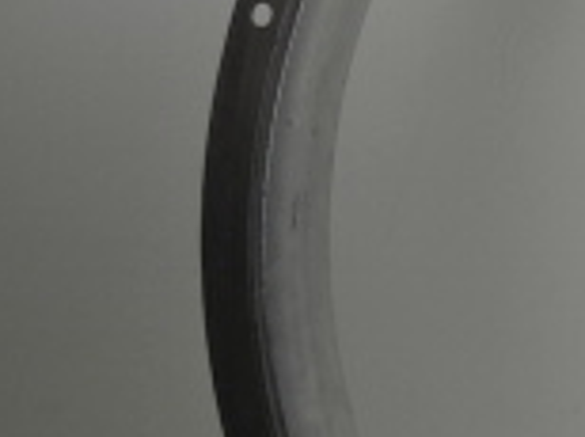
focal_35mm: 100
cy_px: 293
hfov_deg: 16.8
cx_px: 1010
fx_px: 1687
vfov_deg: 14.7
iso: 80
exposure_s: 1/80
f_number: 3.5
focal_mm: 4.1
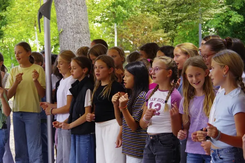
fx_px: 612
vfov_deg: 15.2
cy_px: 82
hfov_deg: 22.6
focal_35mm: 90
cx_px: 122
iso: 800
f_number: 5.6
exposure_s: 1/200
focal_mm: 60
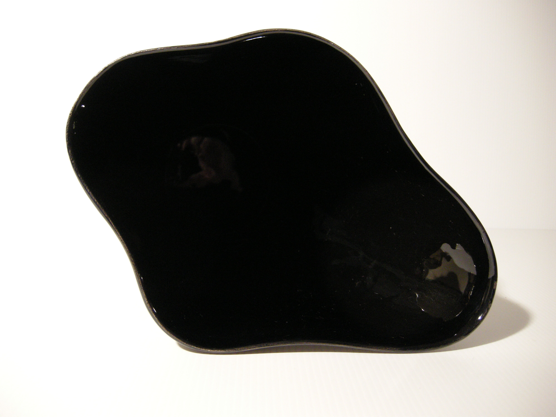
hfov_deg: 52.6
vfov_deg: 40.7
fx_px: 562
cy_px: 208
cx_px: 278
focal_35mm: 35
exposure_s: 1/60
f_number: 2.7
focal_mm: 7.5
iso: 380
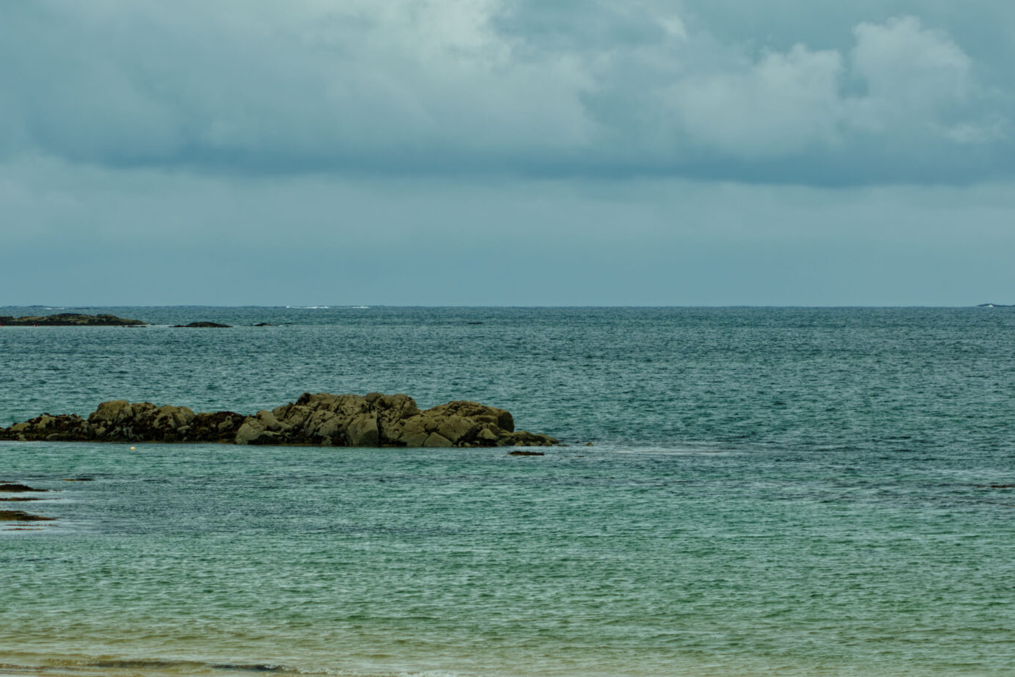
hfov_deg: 9.0
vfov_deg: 6.0
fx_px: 6457
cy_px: 293
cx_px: 553
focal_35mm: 229
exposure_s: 1/1000
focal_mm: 82
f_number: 8
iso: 360
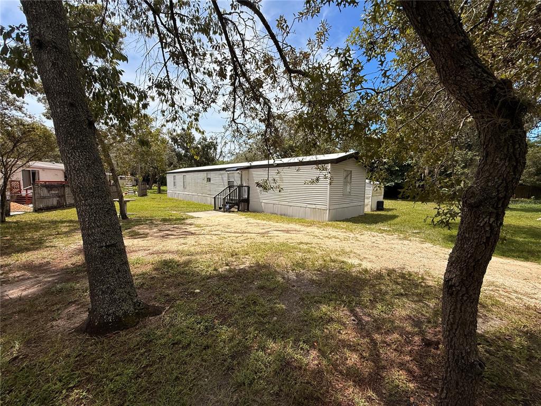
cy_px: 203
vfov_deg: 85.7
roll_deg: -0.5
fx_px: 219
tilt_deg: -5.0
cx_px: 270
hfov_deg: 102.1
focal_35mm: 14
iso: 50
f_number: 2.2
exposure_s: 1/2717
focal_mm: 2.22
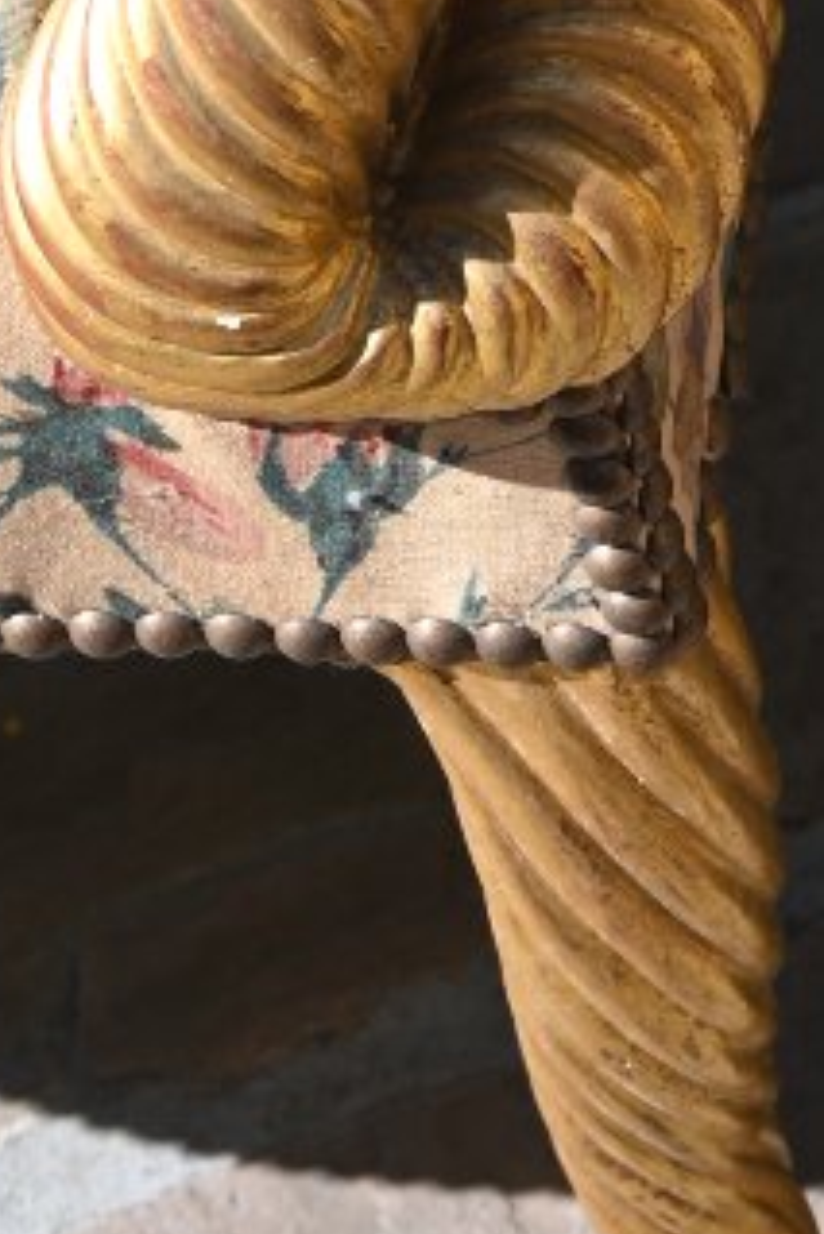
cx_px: 1304
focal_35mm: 192
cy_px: -530
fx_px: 6584
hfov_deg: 7.0
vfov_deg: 10.4
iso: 100
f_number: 6.3
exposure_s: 1/250
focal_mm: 34
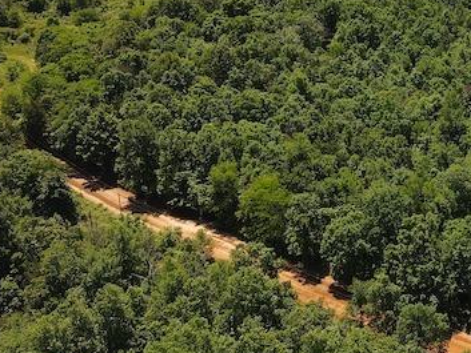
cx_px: 519
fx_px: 926
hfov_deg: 26.3
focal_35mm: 68
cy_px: 36
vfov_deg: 21.2
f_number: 2.8
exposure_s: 1/30
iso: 100
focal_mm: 4.5
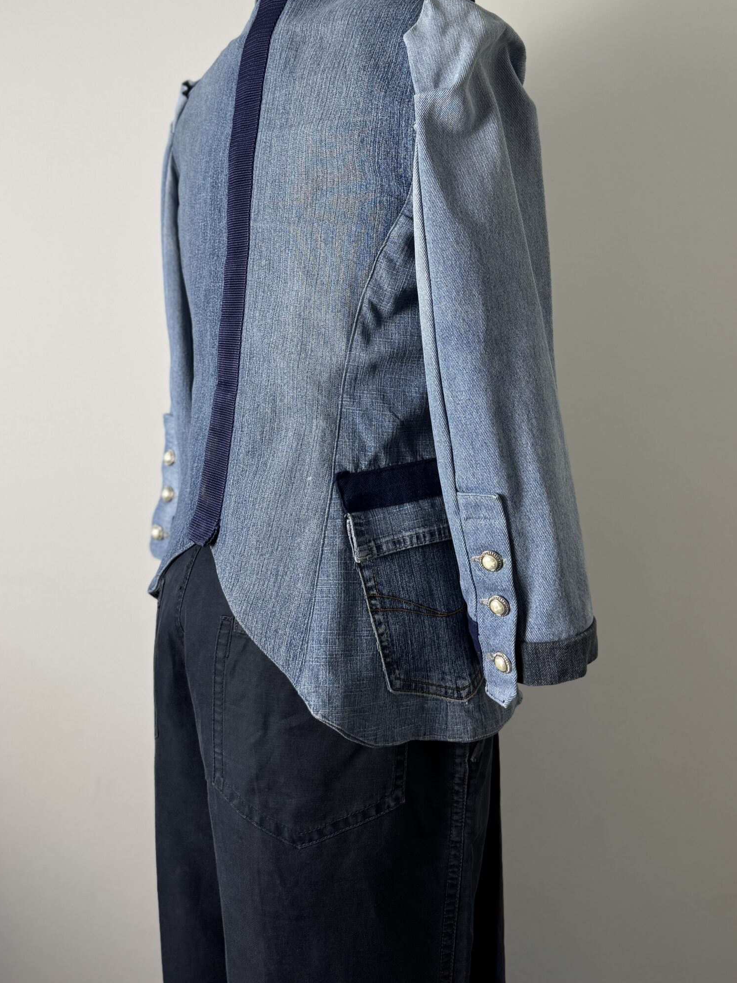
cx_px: 368
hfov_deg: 45.4
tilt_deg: -1.5
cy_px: 360
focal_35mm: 31
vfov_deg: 57.5
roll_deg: -2.0
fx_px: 880
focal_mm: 6.76
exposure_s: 1/100
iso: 160
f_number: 1.78
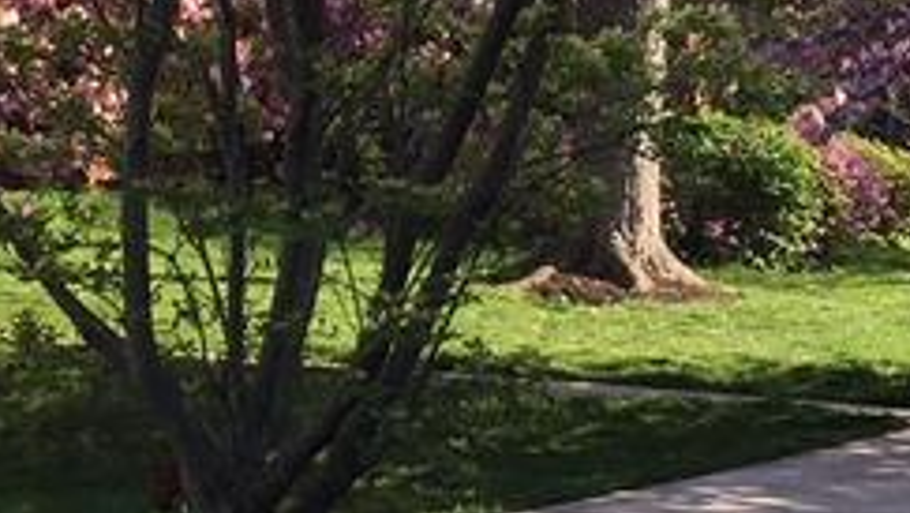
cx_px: 382
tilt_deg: +2.7
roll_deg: -3.9
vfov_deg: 9.1
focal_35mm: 133
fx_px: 3211
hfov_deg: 16.1
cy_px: -22
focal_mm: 4.15
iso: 32
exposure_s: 1/824
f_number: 2.2
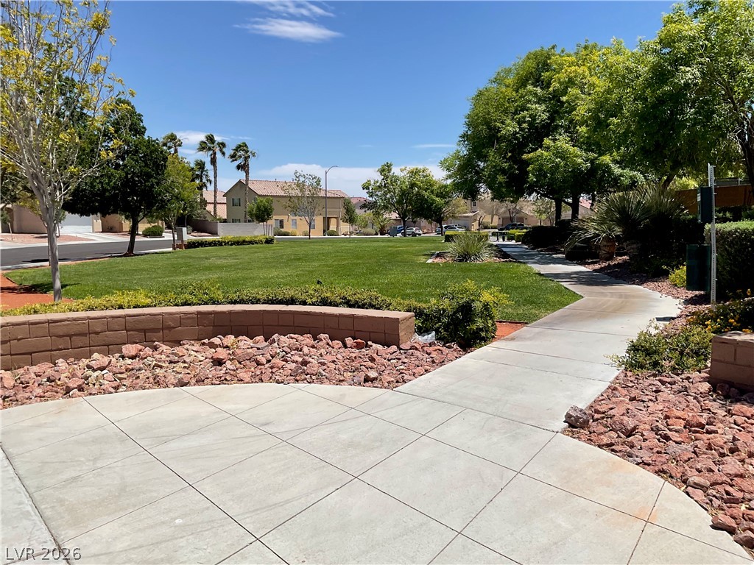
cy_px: 282
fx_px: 632
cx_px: 377
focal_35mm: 29
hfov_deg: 61.7
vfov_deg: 48.2
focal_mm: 3
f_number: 1.8
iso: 16
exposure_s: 1/3322
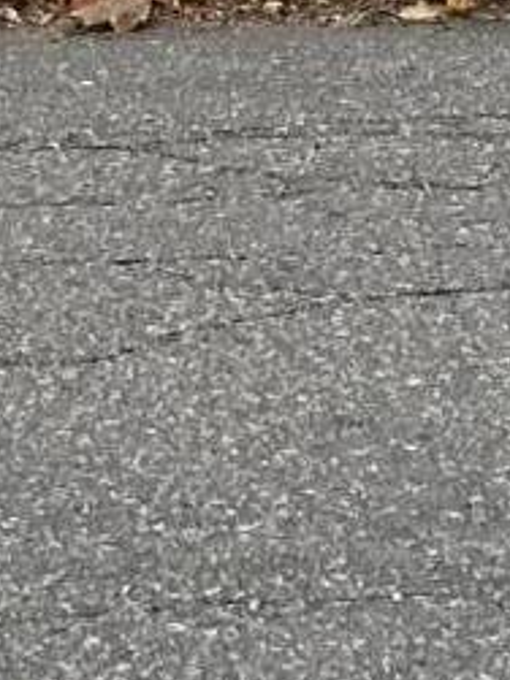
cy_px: -1945
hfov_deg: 3.9
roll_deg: +0.2
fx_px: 7530
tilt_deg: +2.4
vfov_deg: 4.7
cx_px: 342
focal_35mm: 383
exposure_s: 1/1590
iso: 64
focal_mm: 6.86
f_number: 1.78
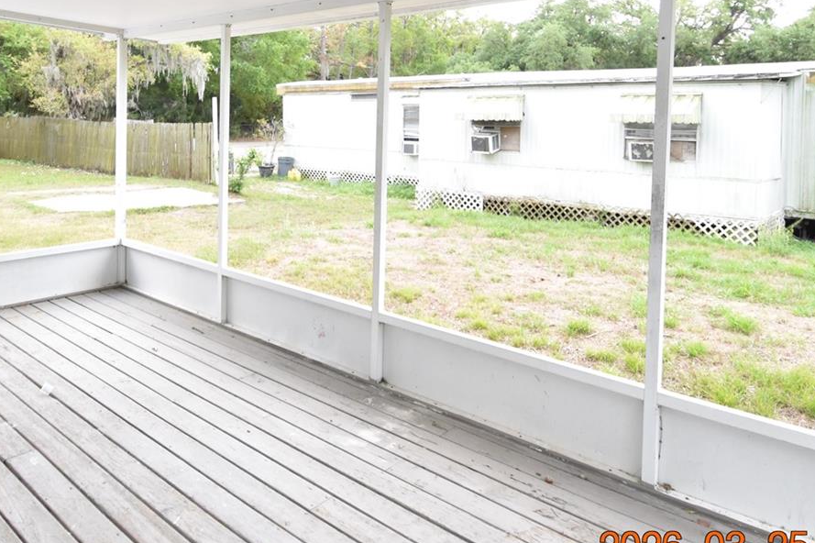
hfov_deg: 66.8
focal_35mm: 27
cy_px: 131
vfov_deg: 46.1
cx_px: 329
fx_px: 611
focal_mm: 10
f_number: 3.5
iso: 800
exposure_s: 1/750
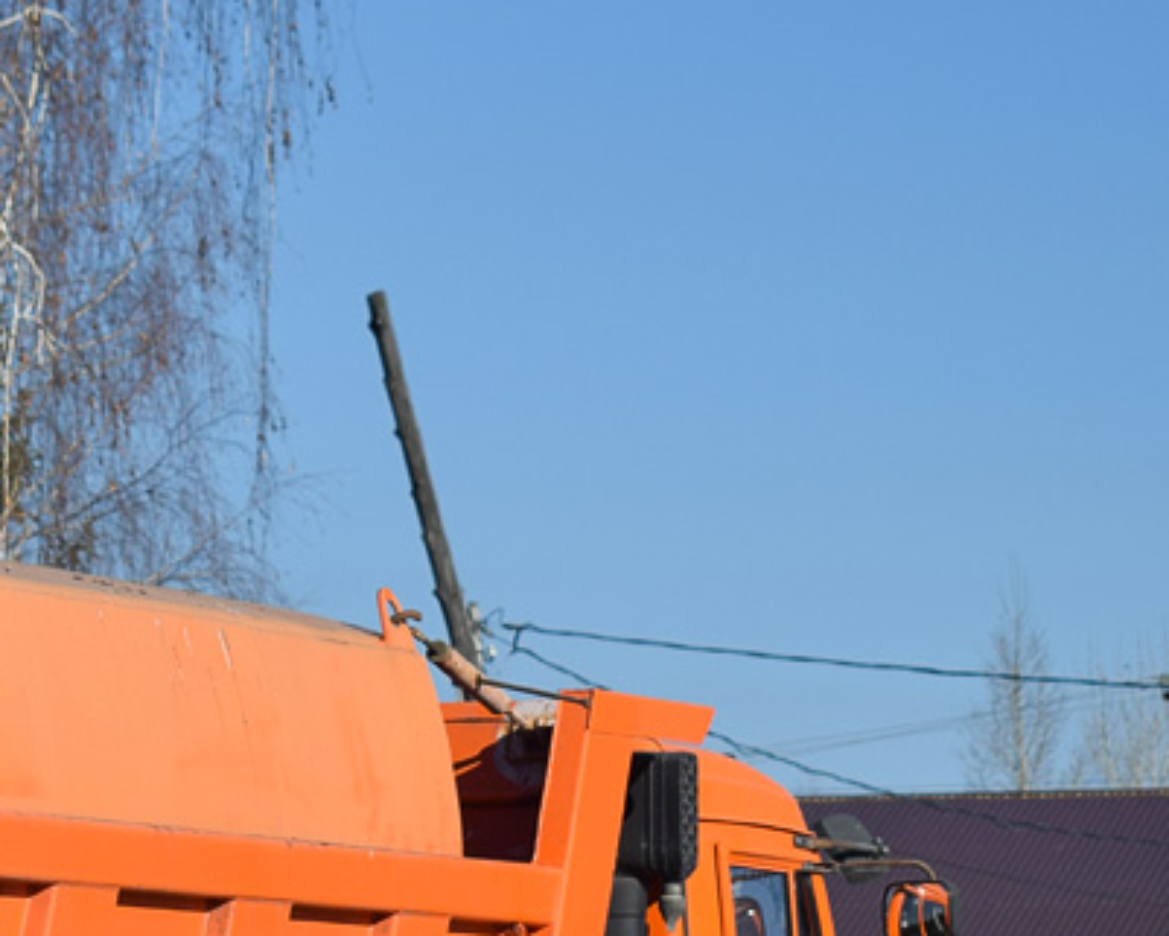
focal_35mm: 202
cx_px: -160
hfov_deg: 9.5
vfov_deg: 7.6
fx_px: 6990
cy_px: 977
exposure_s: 1/800
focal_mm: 48
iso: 100
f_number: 6.3
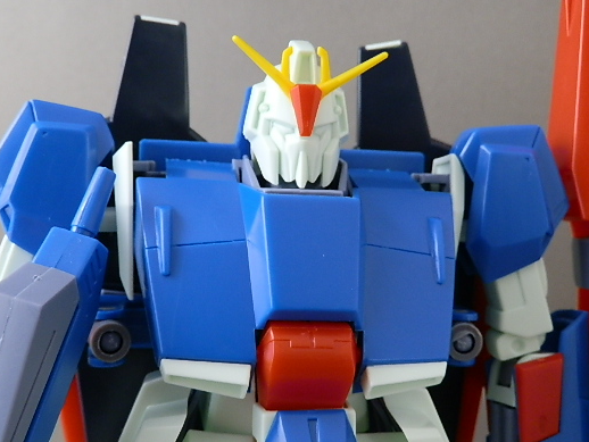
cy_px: 230
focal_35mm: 42
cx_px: 293
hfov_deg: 44.8
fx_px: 715
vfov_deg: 34.4
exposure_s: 1/10
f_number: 3.5
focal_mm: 6.17
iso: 200
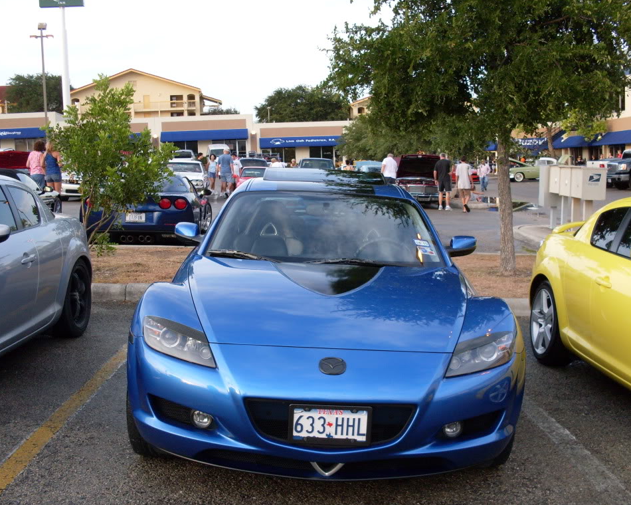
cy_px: 251
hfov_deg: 45.8
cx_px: 325
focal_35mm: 40
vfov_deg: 37.3
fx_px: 747
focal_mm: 6.3
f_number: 2.8
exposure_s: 1/90
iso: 80
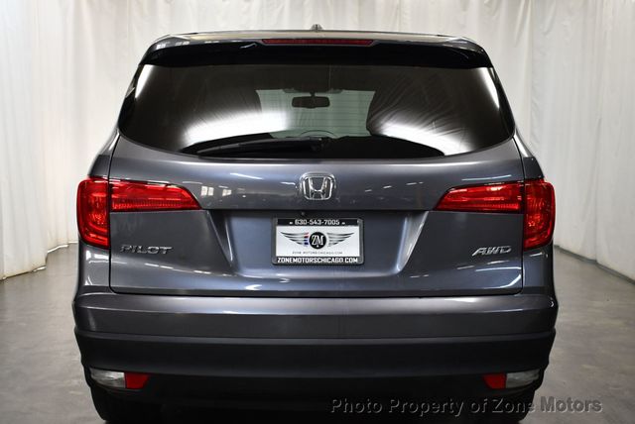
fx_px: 883
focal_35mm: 50
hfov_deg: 39.6
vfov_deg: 27.0
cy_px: 212
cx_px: 318
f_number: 4
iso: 800
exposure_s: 1/125
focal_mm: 25
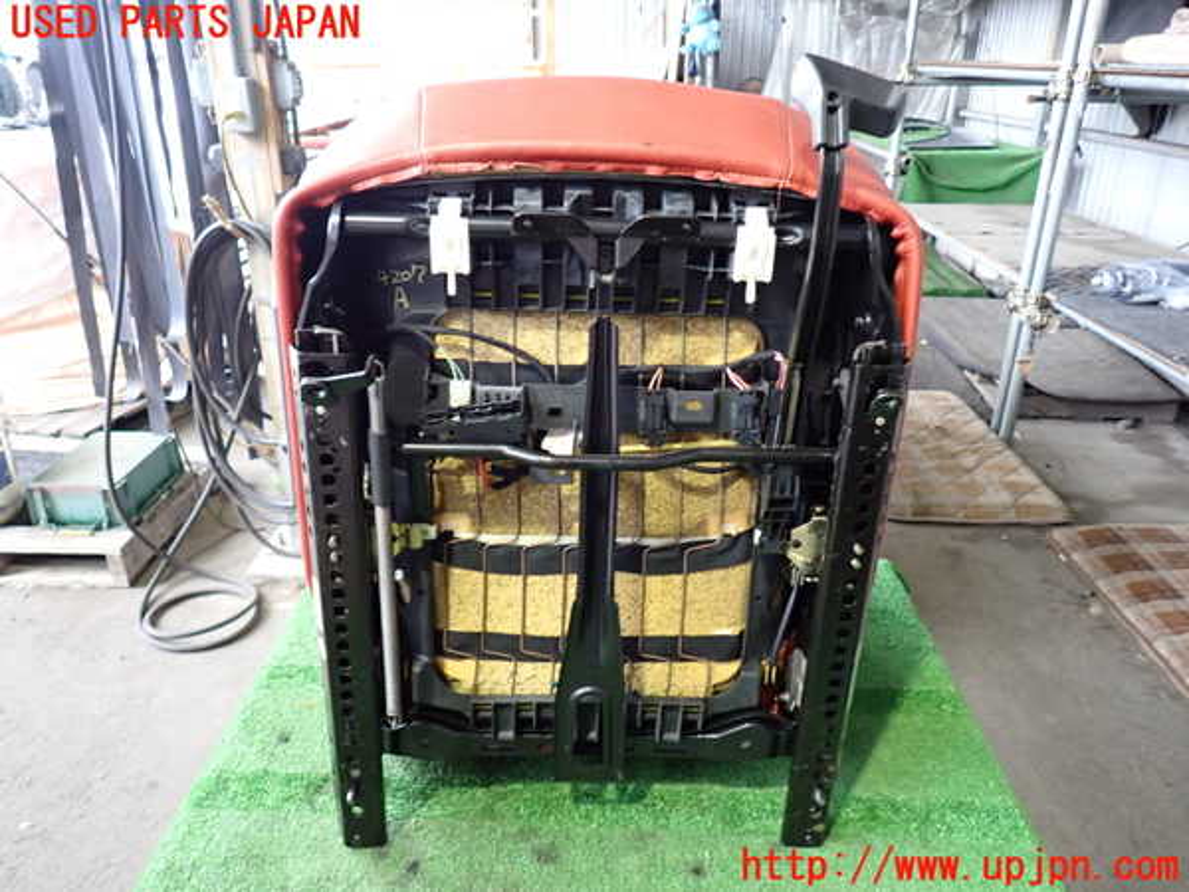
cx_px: 594
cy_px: 446
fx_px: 859
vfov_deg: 54.9
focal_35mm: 25
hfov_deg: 69.4
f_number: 2
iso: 500
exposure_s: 1/30
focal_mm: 4.5
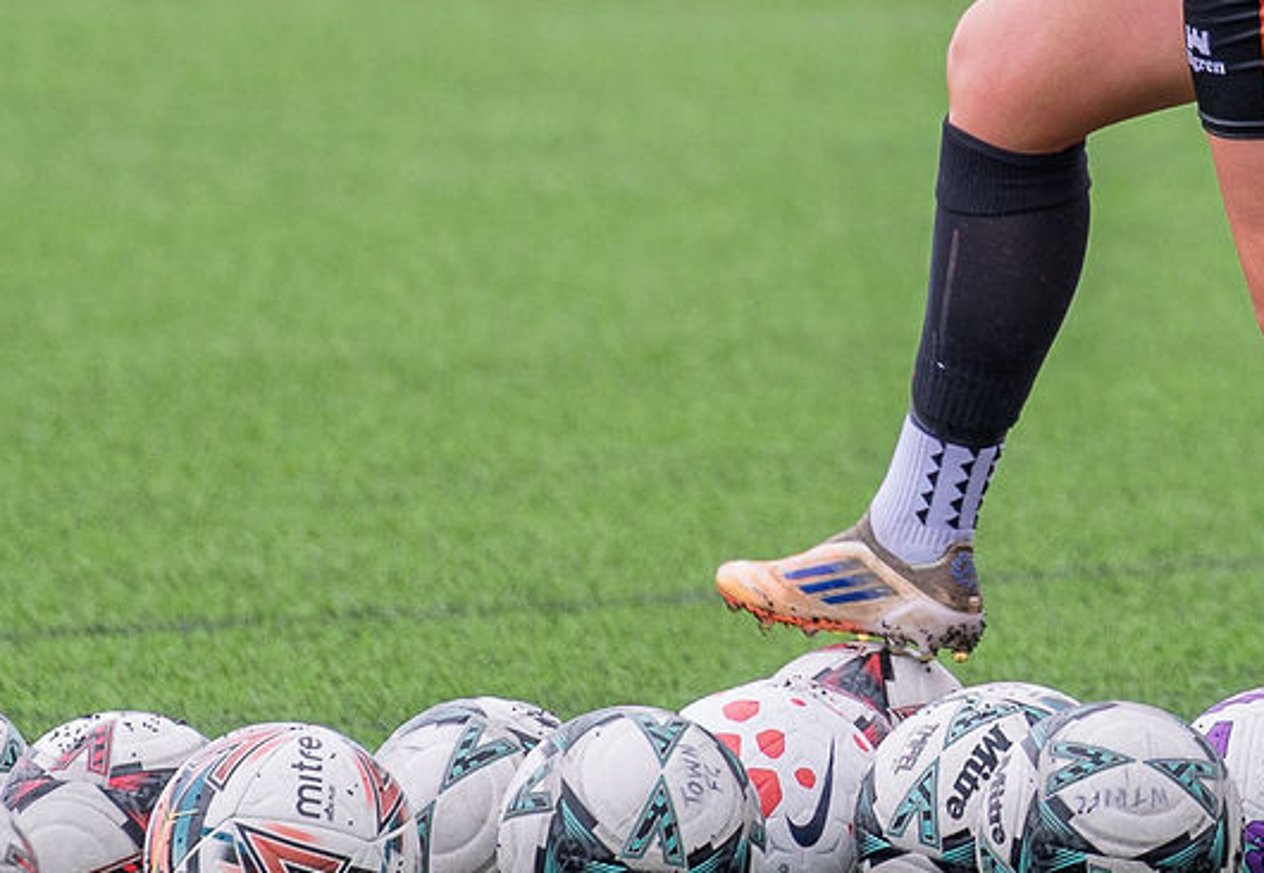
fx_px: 47535
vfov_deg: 1.1
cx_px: 2209
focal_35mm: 1339
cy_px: -559
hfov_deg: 1.5
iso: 100
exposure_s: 1/400
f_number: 2.8
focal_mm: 200
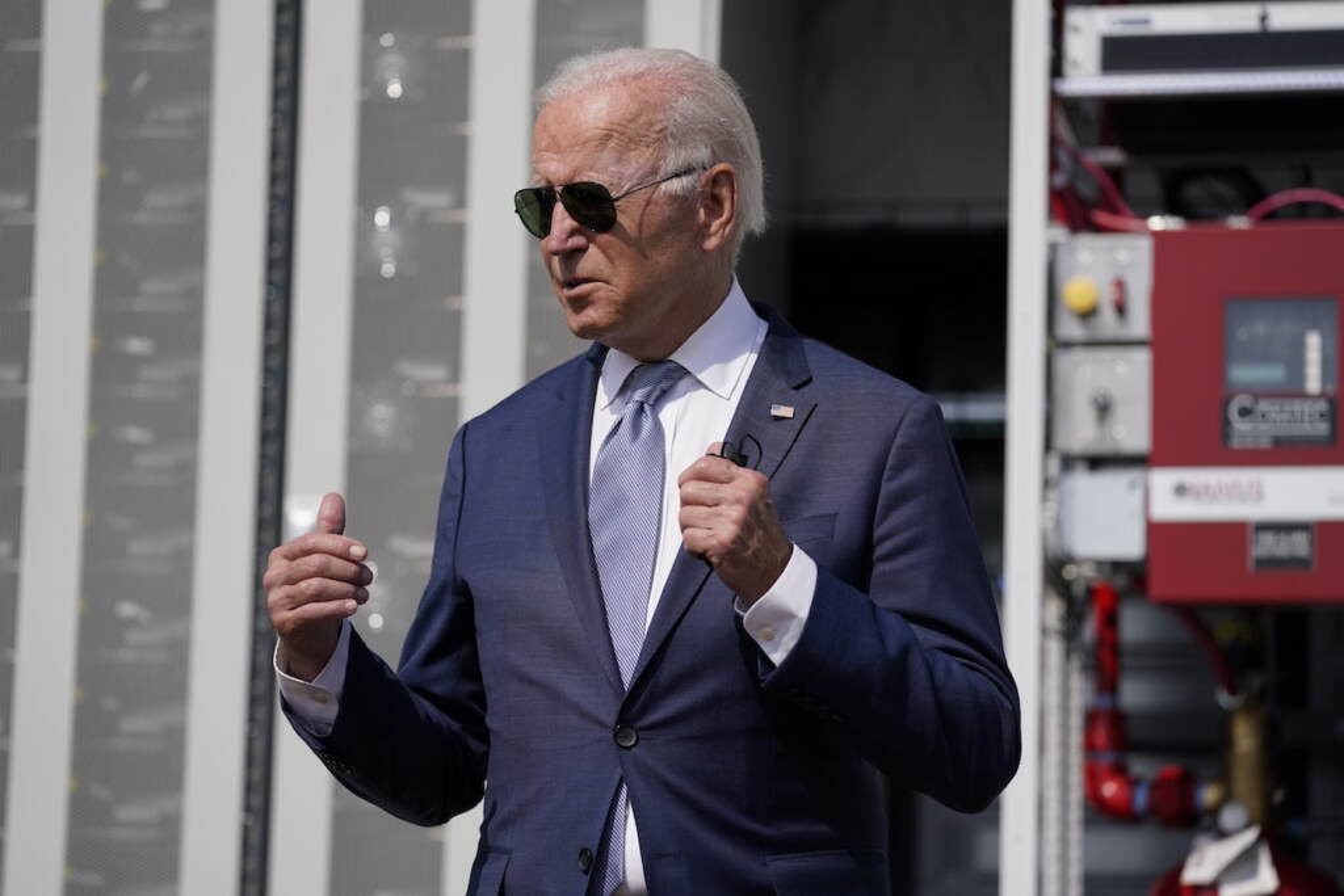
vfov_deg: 9.3
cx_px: 672
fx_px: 5526
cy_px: 448
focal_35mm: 148
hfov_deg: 13.9
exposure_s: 1/8000
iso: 250
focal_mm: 148
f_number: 3.5
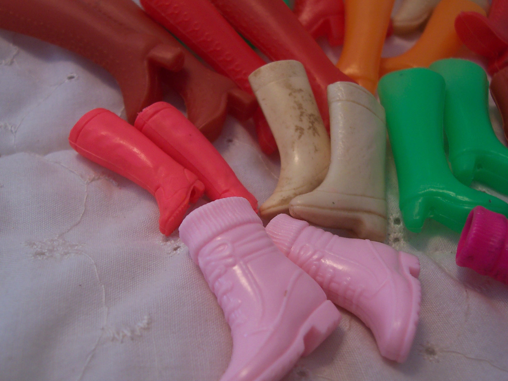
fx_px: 543
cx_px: 254
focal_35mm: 37
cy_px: 190
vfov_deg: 38.7
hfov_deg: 50.1
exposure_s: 1/45
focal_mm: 5.6
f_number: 2.8
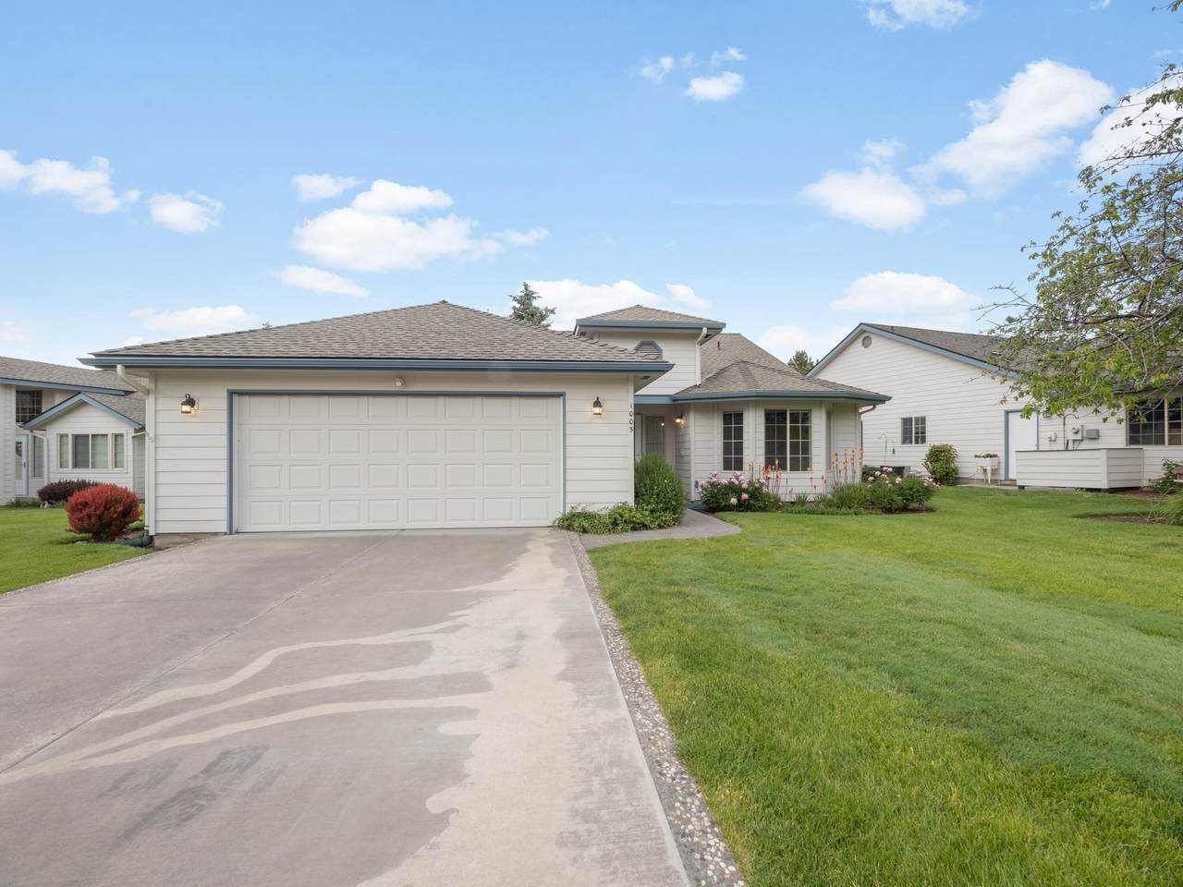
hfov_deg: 102.1
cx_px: 592
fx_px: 478
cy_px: 444
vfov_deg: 85.7
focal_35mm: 14
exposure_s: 1/200
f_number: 6.3
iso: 250
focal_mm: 7
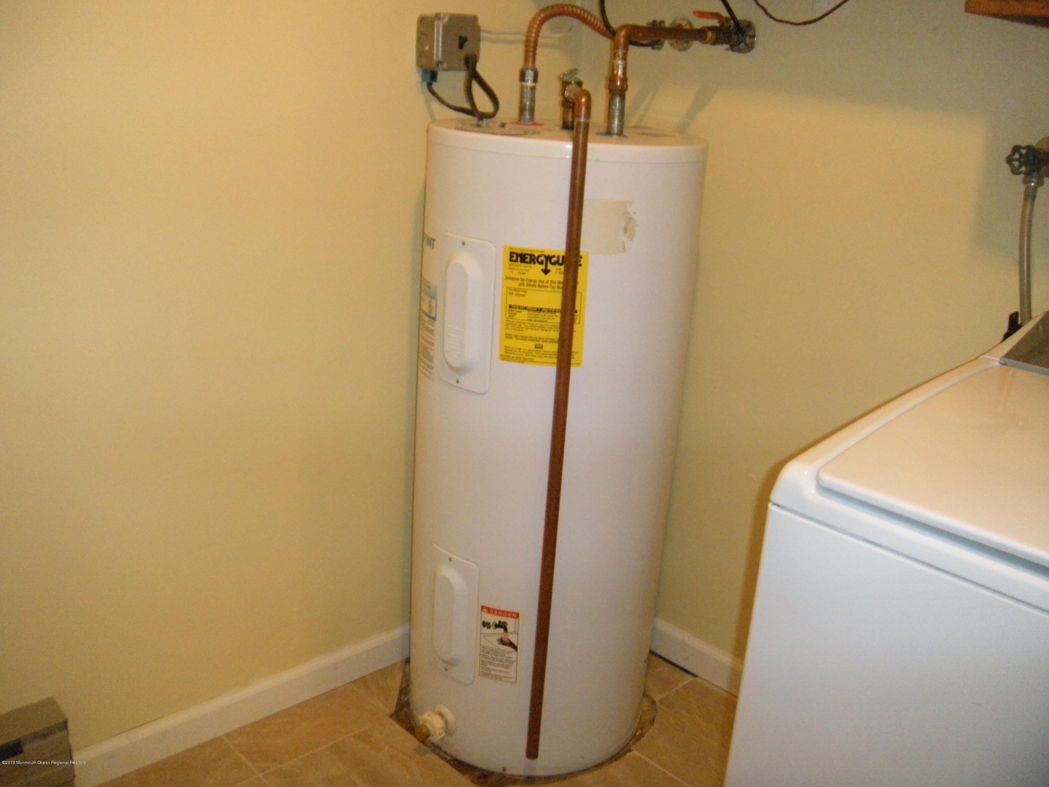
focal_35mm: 35
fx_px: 1061
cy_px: 394
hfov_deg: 52.6
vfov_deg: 40.7
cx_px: 524
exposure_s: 1/30
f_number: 3.8
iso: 400
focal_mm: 5.9
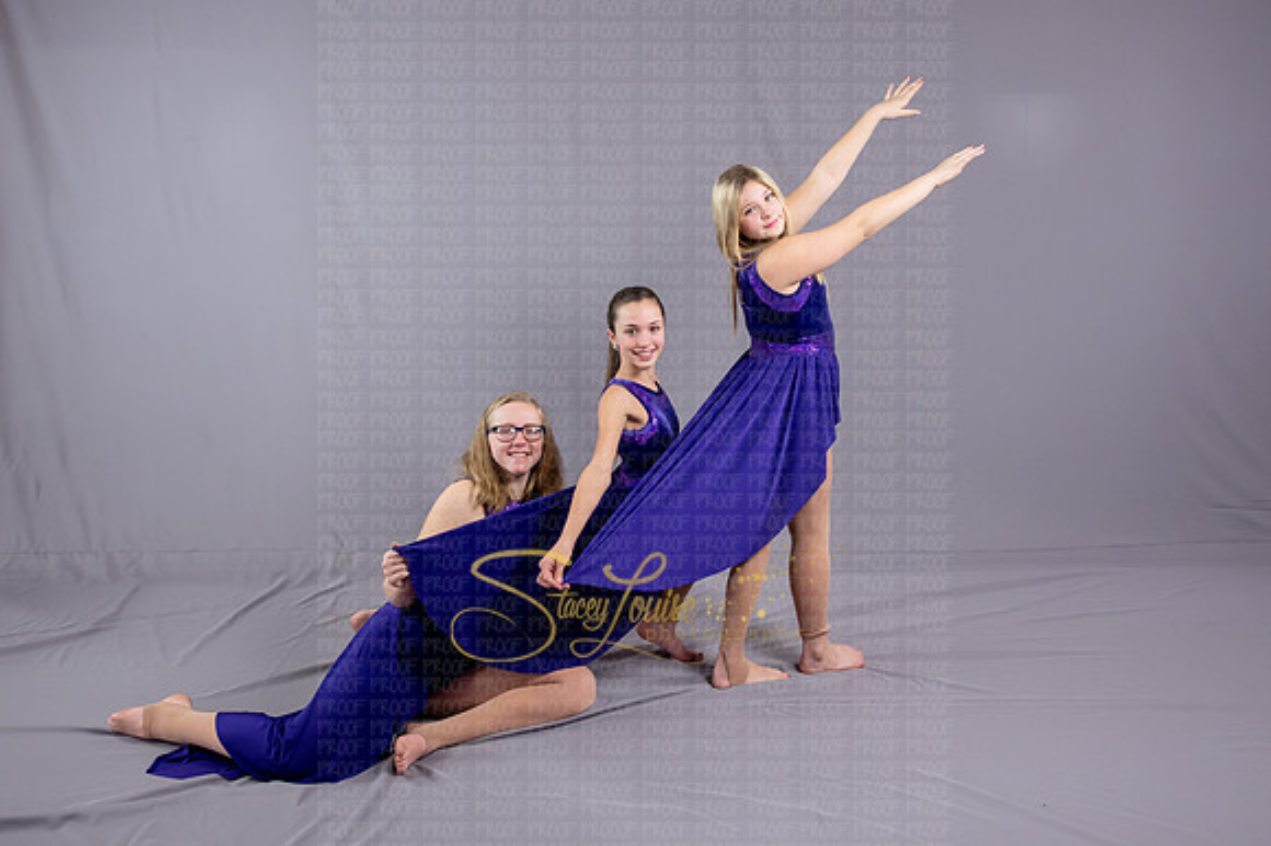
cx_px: 655
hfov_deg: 59.6
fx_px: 1109
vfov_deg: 41.8
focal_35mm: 31
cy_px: 413
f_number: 4.5
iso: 2500
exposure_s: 1/200
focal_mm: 24
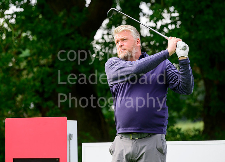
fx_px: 1386
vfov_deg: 6.7
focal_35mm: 216
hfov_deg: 9.3
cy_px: 79
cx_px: 100
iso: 640
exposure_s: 1/1250
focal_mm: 200
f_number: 5
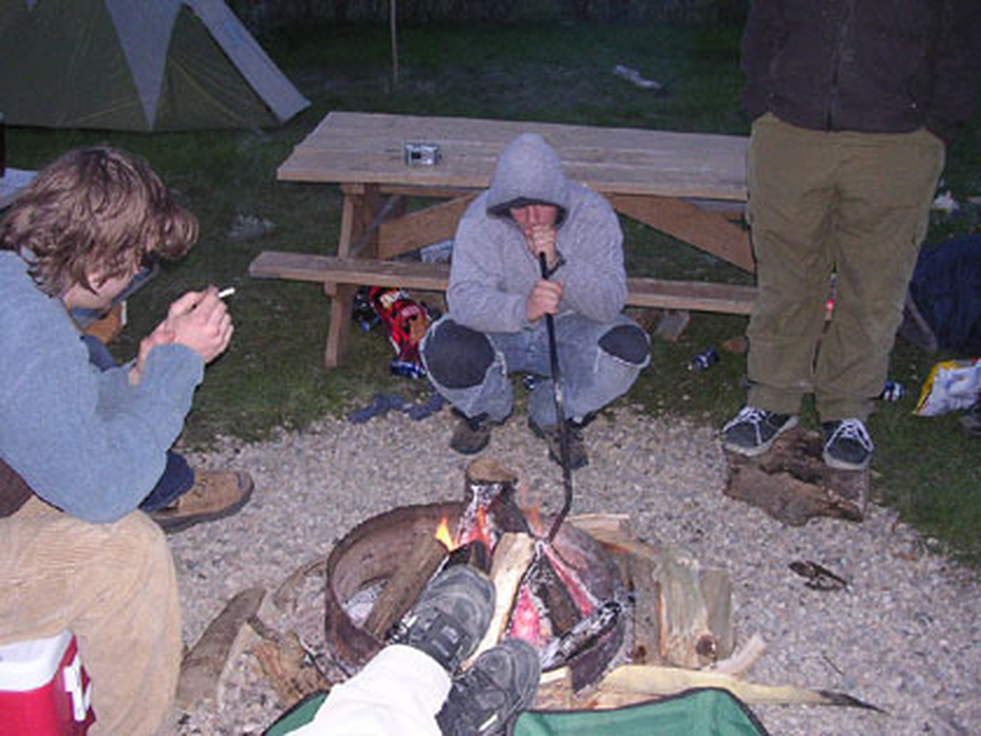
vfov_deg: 37.7
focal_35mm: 38
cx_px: 490
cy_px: 368
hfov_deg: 49.0
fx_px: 1077
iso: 400
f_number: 2.8
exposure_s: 1/60.1
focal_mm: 5.8
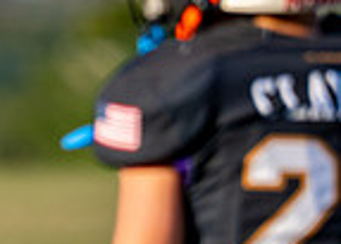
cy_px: 176
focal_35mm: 1388
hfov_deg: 1.5
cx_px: -238
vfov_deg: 1.0
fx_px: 13436
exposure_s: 1/2000
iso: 160
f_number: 2.8
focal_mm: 200
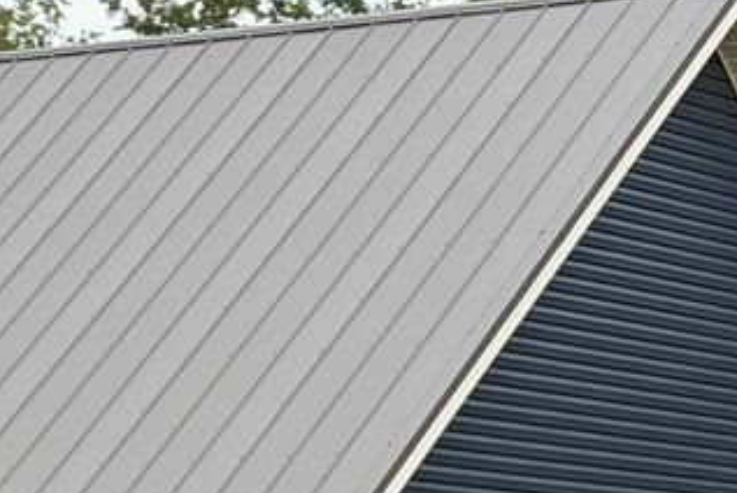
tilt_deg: -3.2
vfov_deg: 5.7
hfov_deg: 8.6
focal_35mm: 236
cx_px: -212
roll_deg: +1.1
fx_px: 4836
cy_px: 959
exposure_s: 1/306
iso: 64
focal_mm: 6.76
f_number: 1.78
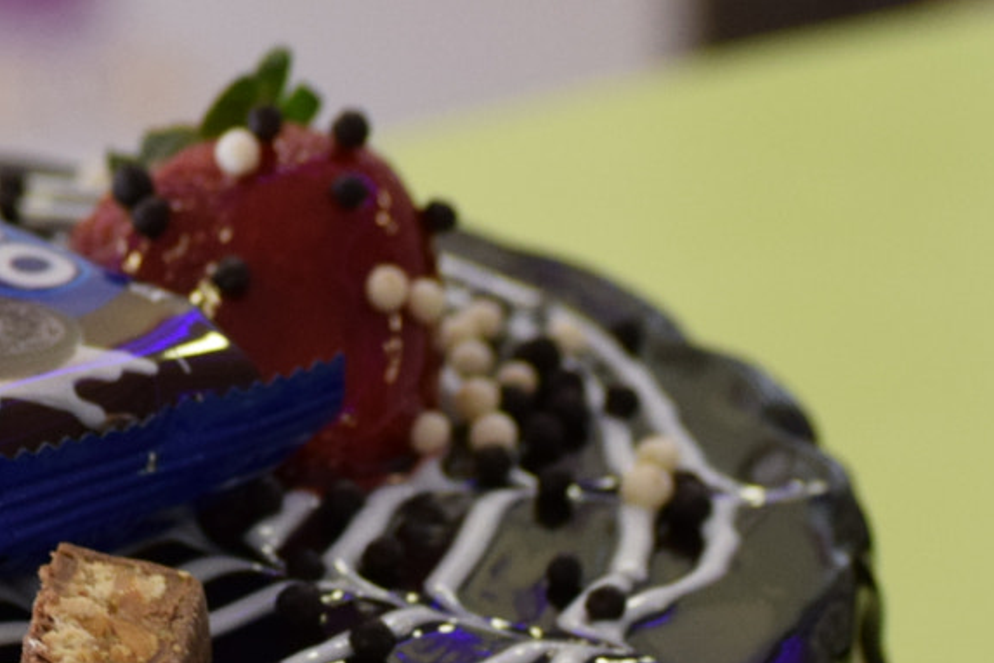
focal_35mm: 295
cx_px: -265
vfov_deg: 4.6
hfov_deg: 6.9
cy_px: 949
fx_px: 8139
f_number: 4
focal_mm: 55
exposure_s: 1/125
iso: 1000
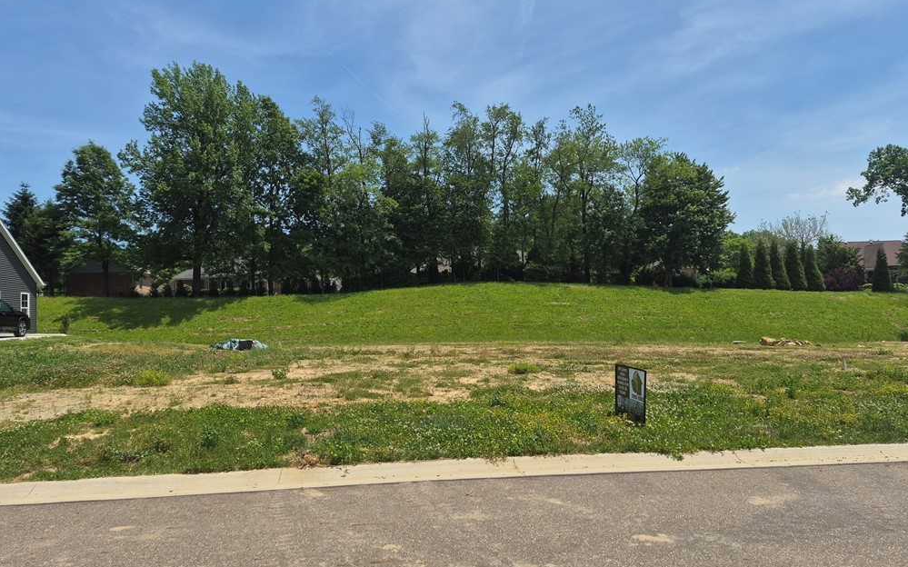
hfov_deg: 72.6
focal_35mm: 25
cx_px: 450
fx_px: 619
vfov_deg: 49.2
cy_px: 268
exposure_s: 1/6992
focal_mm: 5.4
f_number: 1.8
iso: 80
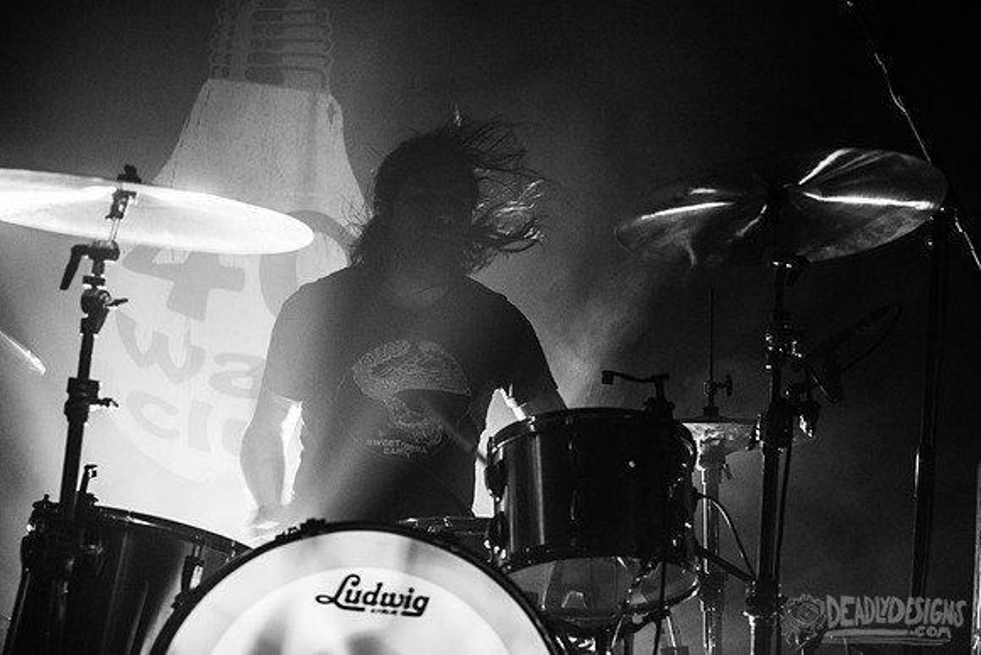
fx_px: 2180
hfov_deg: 25.4
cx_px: 490
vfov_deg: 17.1
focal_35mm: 80
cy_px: 328
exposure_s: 1/100
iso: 1250
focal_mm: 80
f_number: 2.8
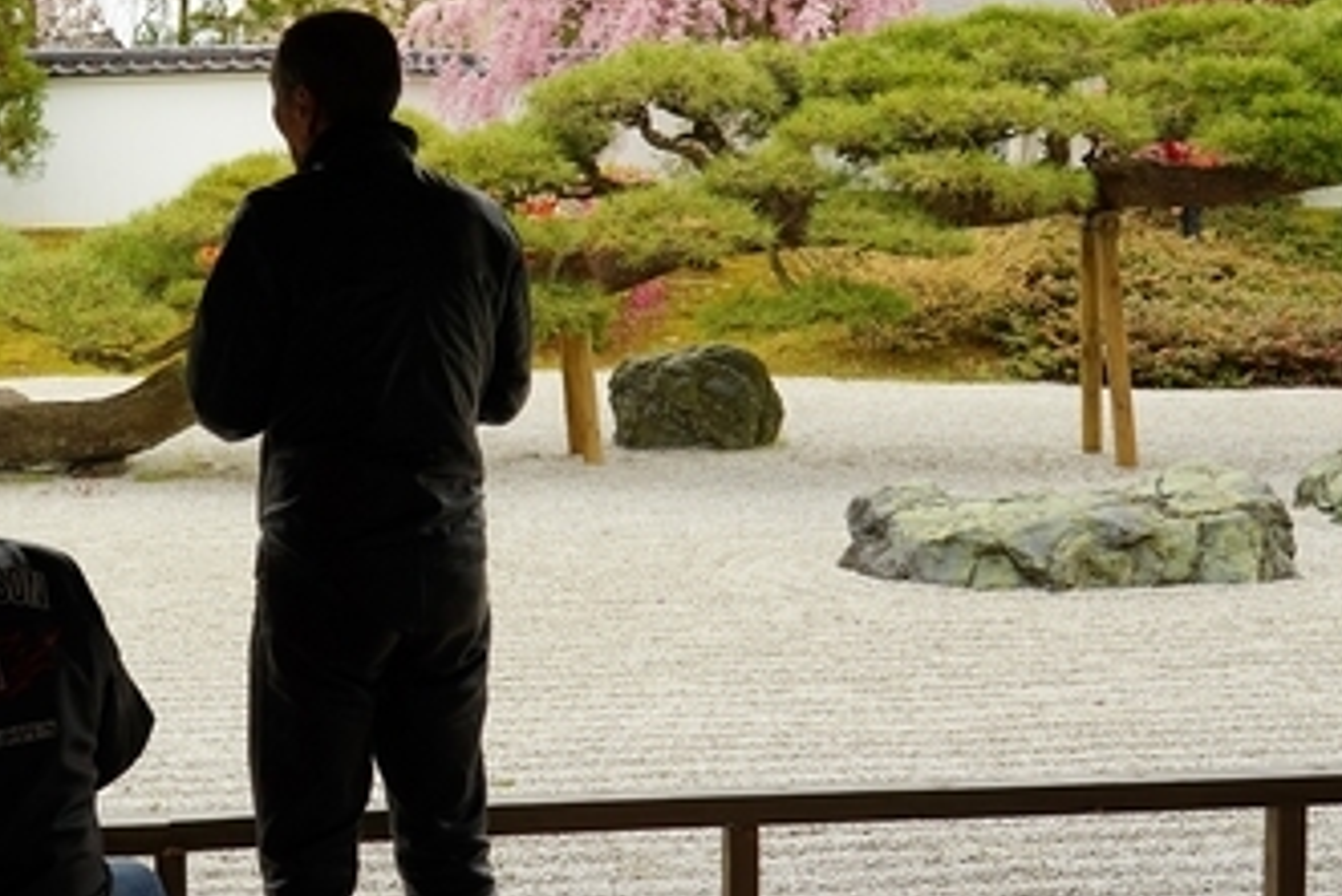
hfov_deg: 33.5
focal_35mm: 58
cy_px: 365
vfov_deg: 23.4
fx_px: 2163
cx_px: 276
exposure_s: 1/100
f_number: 8
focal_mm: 24
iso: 100
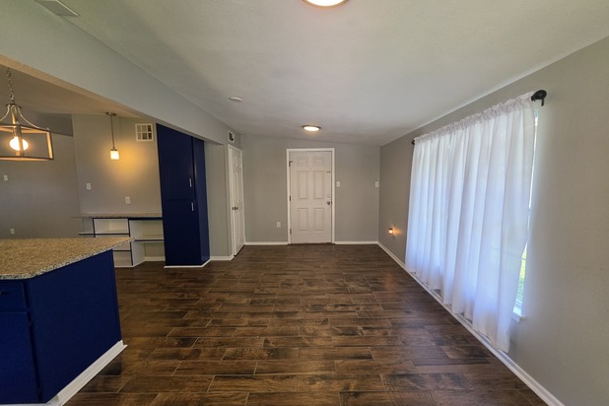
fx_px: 237
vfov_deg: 81.2
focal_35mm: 14
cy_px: 206
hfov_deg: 104.2
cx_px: 310
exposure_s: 1/120
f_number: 1.9
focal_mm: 2.2
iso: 100
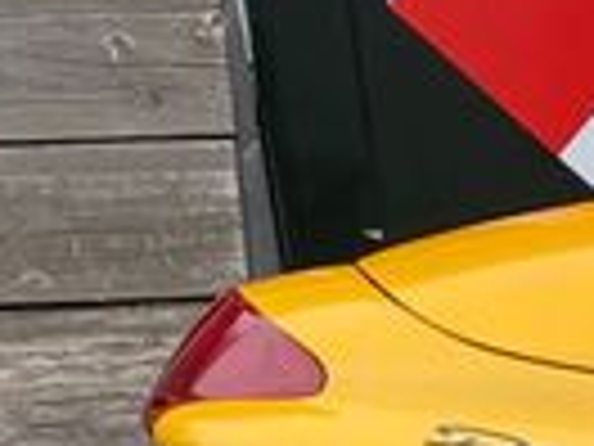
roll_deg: -0.3
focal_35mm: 126
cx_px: 963
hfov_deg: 14.3
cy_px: 878
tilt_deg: -28.7
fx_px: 2162
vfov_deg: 10.8
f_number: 1.8
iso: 32
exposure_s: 1/477
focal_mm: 4.25
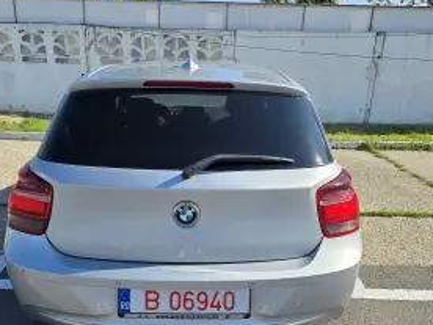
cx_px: 209
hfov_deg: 59.9
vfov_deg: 46.4
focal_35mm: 30
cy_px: 201
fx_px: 375
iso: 80
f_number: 1.7
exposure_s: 1/4539
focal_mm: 6.3
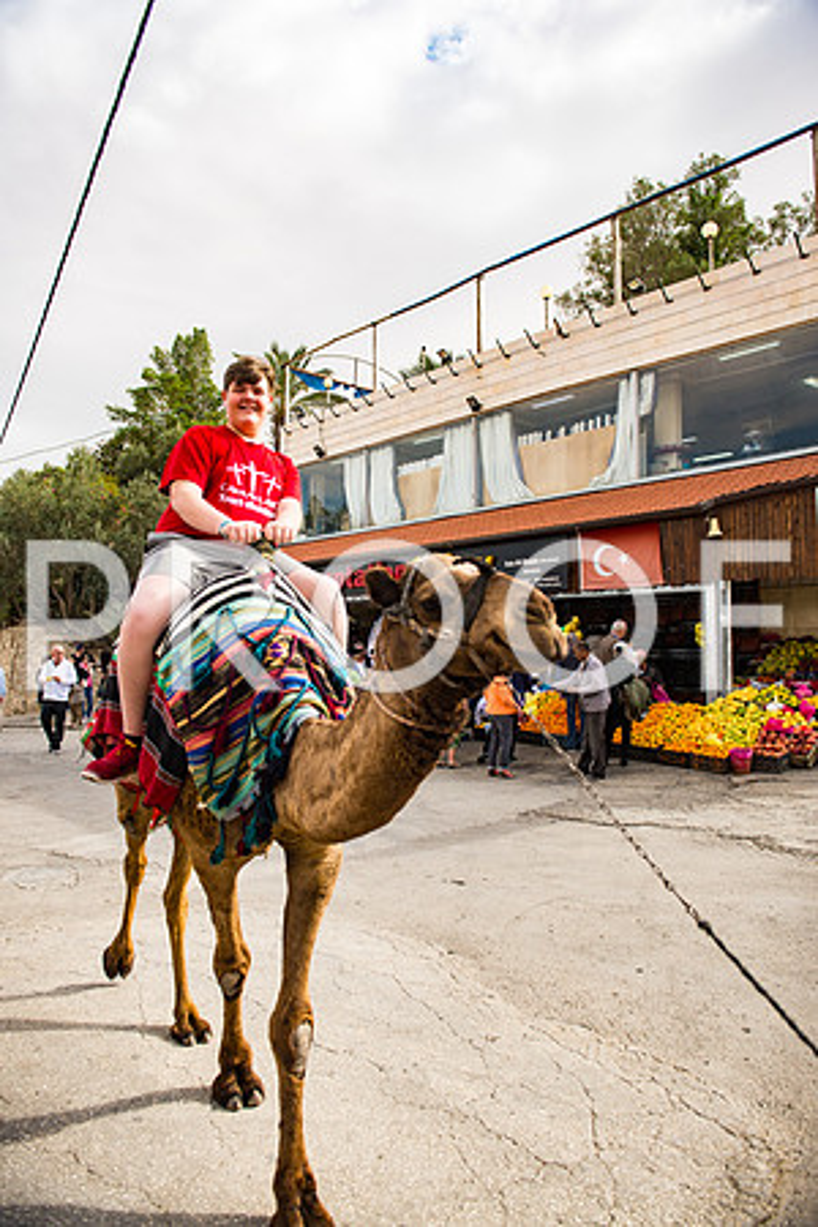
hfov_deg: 53.1
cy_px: 614
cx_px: 409
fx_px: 818
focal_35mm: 24
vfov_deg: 73.7
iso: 200
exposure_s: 1/2500
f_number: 2.8
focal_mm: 24
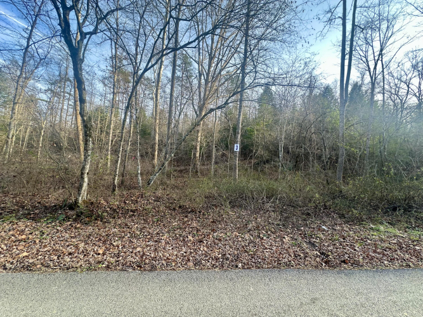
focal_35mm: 14
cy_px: 158
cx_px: 212
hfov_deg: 102.1
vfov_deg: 85.7
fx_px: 171
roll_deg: -3.9
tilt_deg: +4.1
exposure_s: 1/101
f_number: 2.2
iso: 40
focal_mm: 2.22
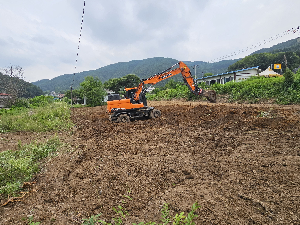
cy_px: 111
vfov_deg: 78.1
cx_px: 134
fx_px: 139
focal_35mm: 16
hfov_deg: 94.2
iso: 50
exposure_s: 1/1814
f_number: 2.2
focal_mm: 2.2
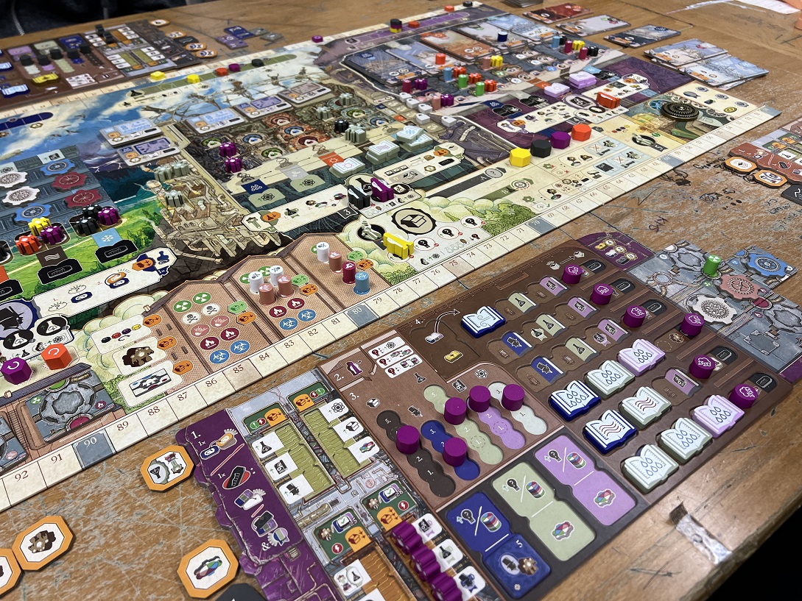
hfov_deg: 67.3
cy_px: 300
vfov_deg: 53.1
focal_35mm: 26
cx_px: 401
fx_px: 602
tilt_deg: -41.9
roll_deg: -0.3
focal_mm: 5.7
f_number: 1.5
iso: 100
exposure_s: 1/100
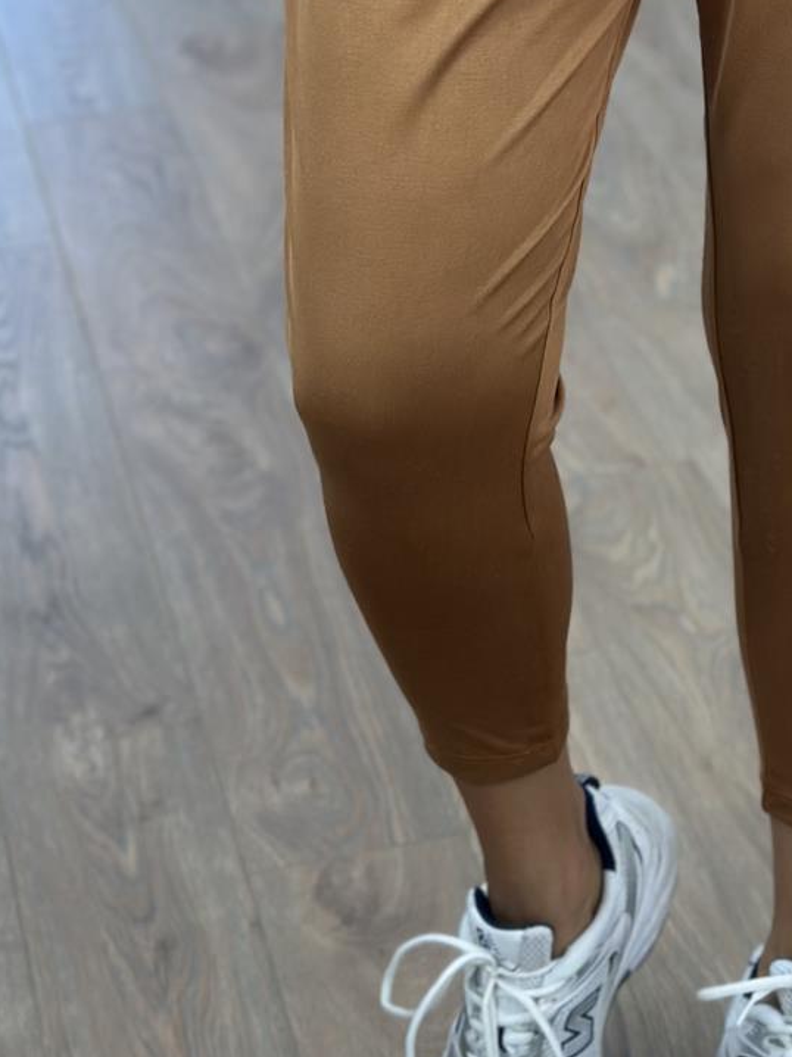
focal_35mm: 107
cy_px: 200
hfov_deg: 13.7
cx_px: 713
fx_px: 3266
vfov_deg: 18.2
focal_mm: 6.86
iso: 80
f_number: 1.78
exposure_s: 1/141
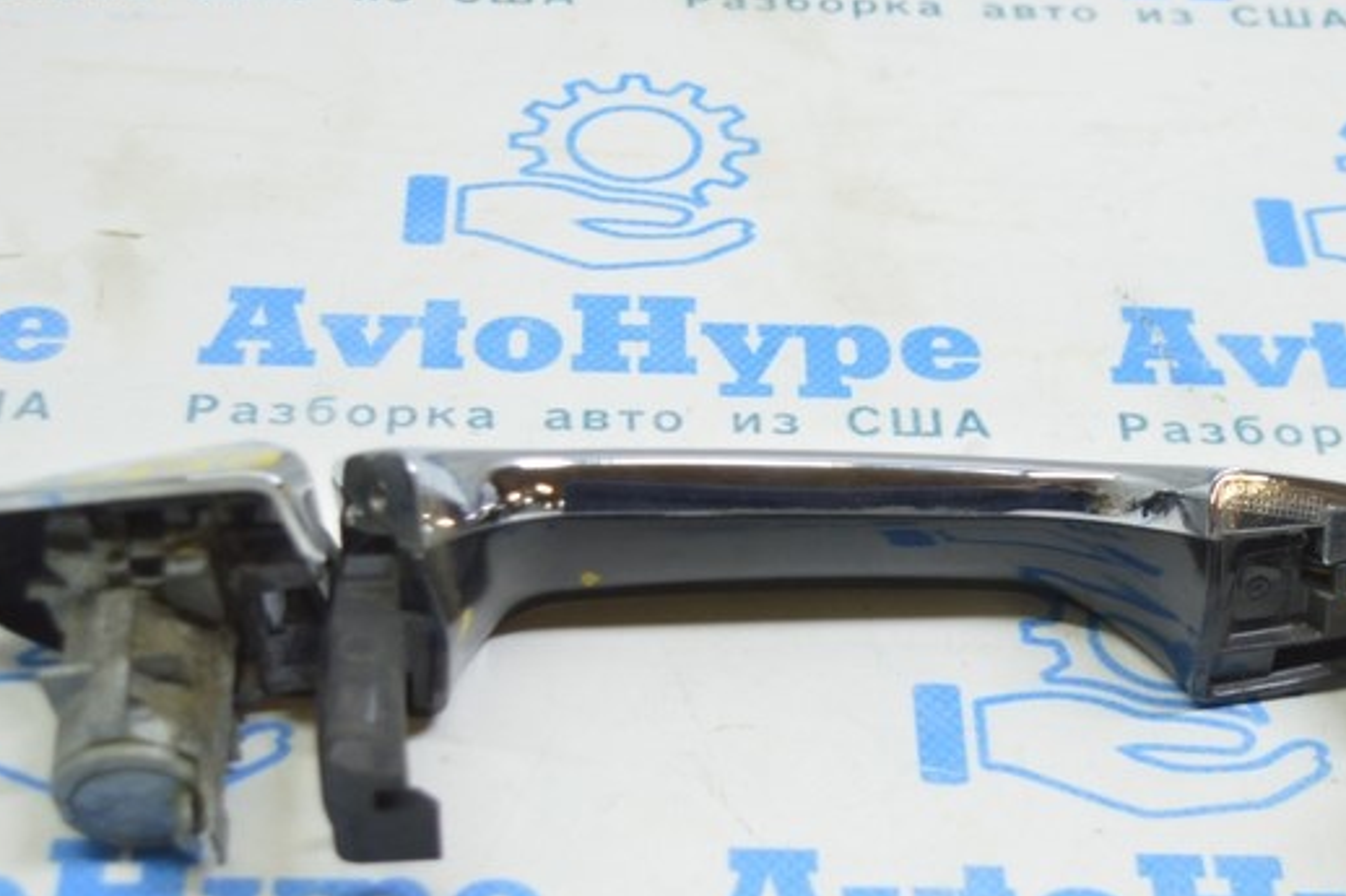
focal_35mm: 83
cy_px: 580
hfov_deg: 24.5
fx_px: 3102
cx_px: 748
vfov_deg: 16.4
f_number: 4.2
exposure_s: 1/40
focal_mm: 28
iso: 400
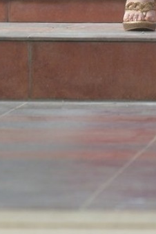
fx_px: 5512
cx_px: 129
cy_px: -179
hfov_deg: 1.6
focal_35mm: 848
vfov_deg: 2.4
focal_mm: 160
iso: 1000
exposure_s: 1/640
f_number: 6.3
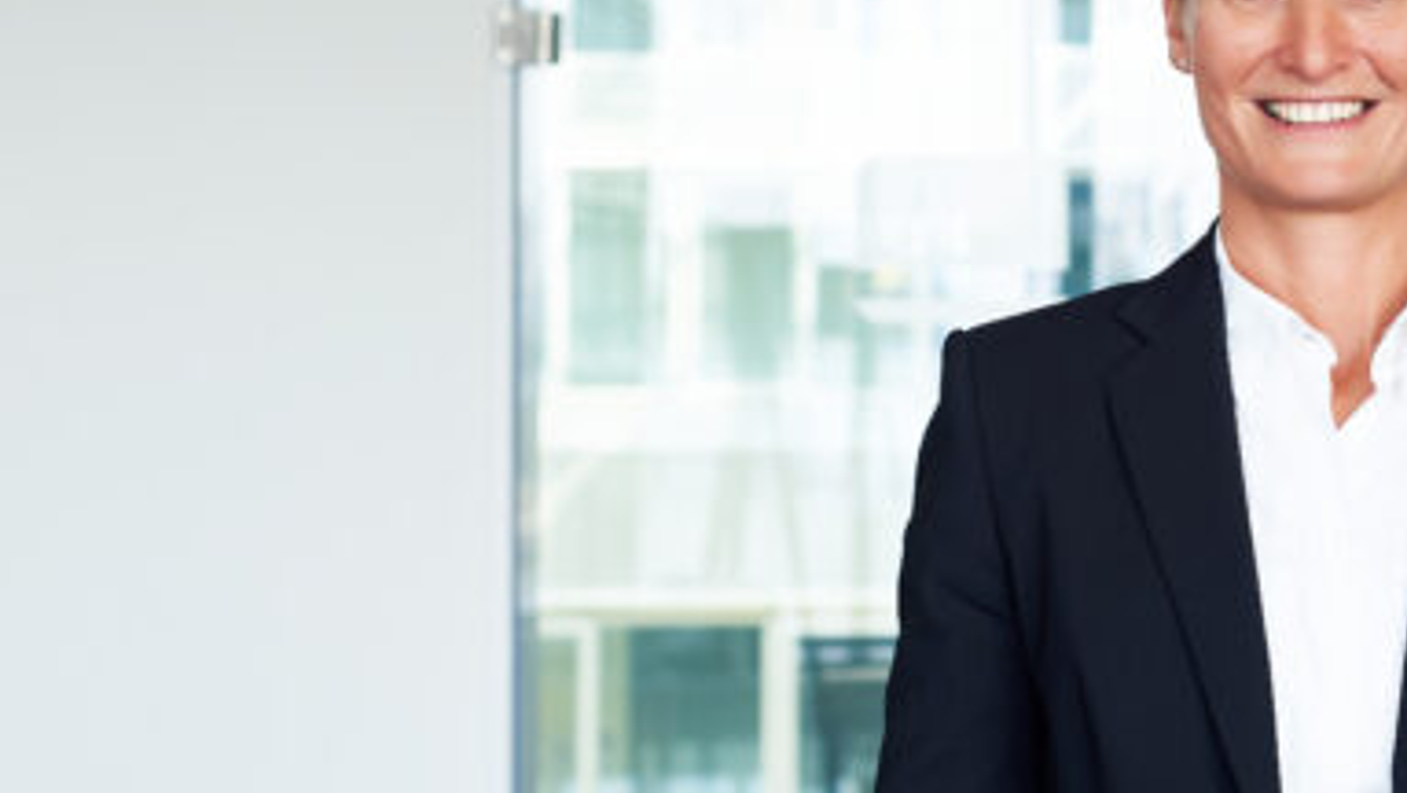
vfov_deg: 11.5
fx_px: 3920
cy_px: 119
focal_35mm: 105
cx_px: 1323
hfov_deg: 19.9
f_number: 5
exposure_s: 1/200
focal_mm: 50
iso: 200
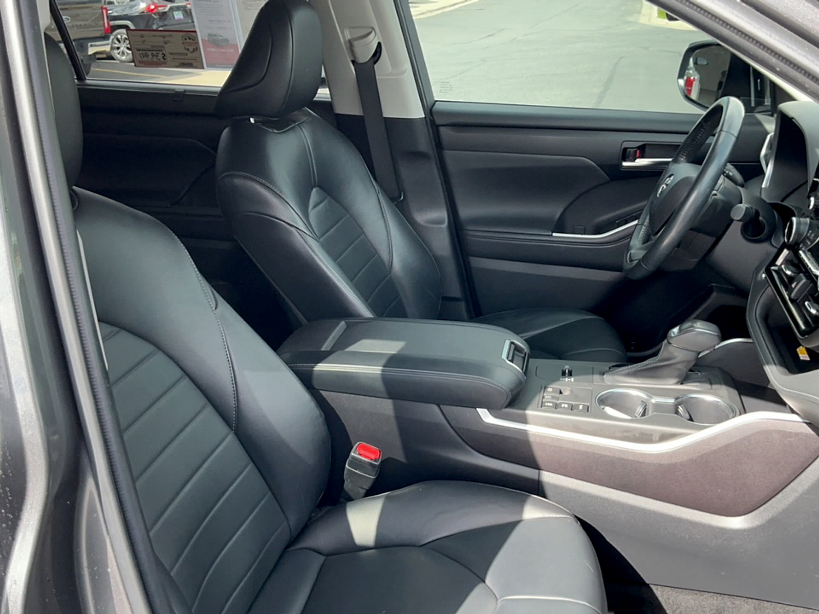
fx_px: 710
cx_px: 410
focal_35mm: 30
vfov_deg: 46.8
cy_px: 307
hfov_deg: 60.0
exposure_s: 1/165
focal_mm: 3
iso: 32
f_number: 1.8
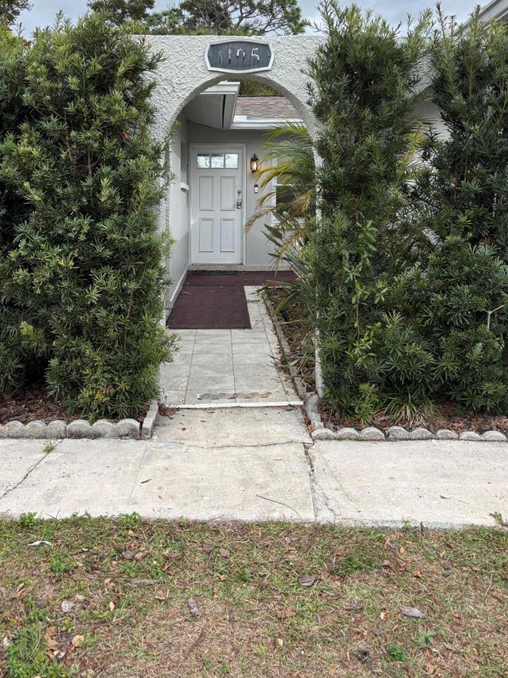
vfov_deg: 53.2
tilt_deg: -2.1
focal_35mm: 34
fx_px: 666
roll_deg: -0.6
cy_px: 244
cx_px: 226
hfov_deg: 41.7
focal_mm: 5.96
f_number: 1.6
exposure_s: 1/1295
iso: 50
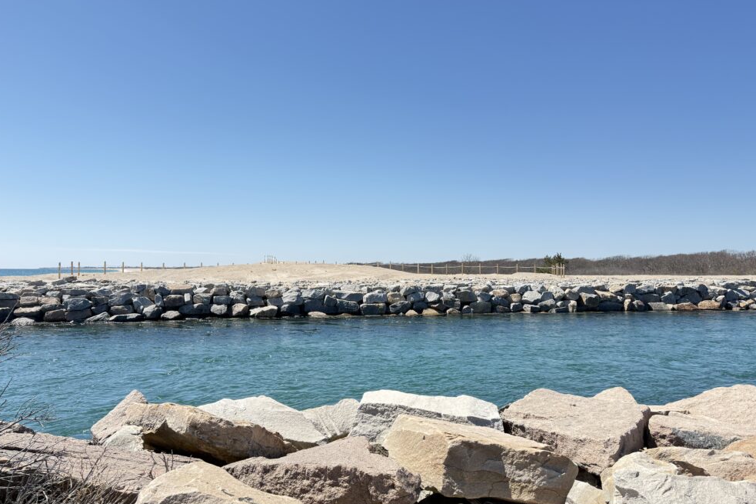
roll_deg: +0.4
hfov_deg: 69.4
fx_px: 546
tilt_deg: +1.8
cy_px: 252
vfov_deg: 49.5
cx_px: 364
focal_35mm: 26
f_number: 1.78
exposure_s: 1/2907
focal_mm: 6.76
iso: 100
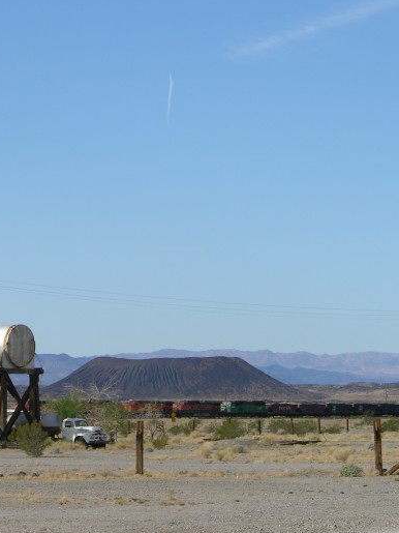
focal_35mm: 164
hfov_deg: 9.0
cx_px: 134
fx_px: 2521
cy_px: 161
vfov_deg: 12.0
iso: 50
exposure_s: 1/393
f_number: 5.2
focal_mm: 27.3
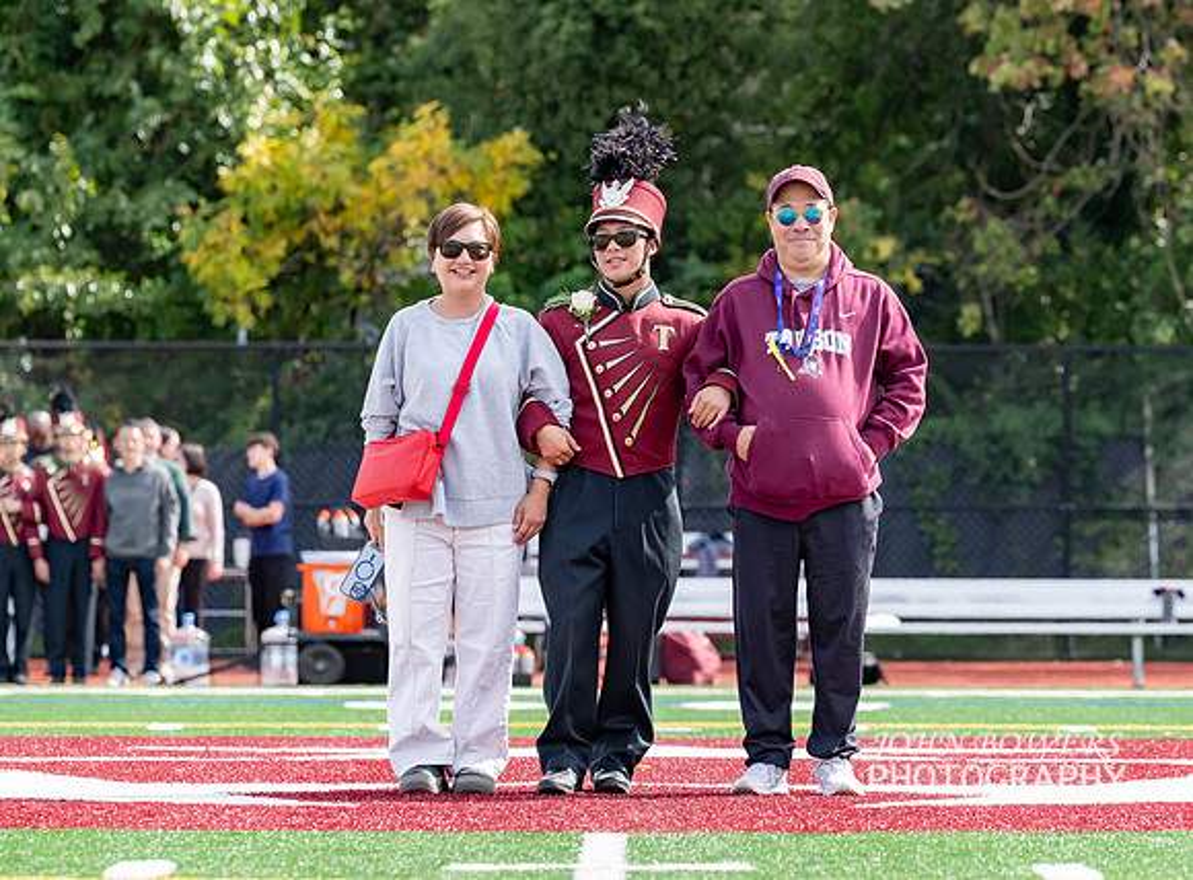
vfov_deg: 6.1
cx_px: 717
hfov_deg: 8.2
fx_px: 8328
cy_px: 408
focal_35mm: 243
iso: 800
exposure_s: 1/1000
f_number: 5.6
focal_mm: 185
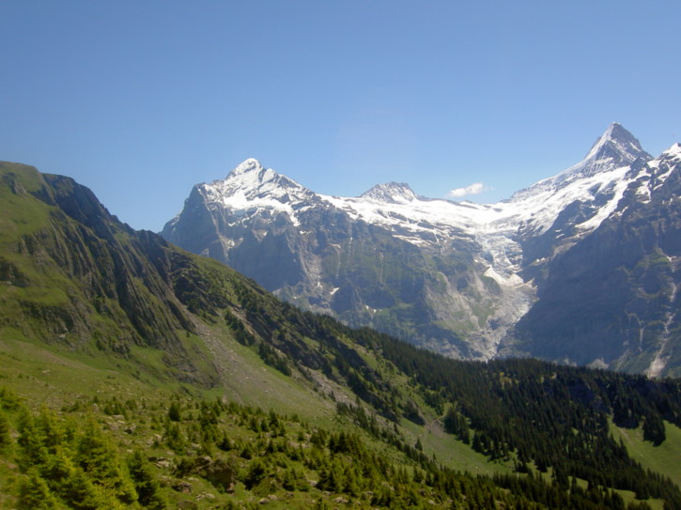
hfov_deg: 54.0
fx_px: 669
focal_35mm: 34
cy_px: 255
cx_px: 340
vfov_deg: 41.8
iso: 50
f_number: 4.7
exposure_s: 1/400
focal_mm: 5.6
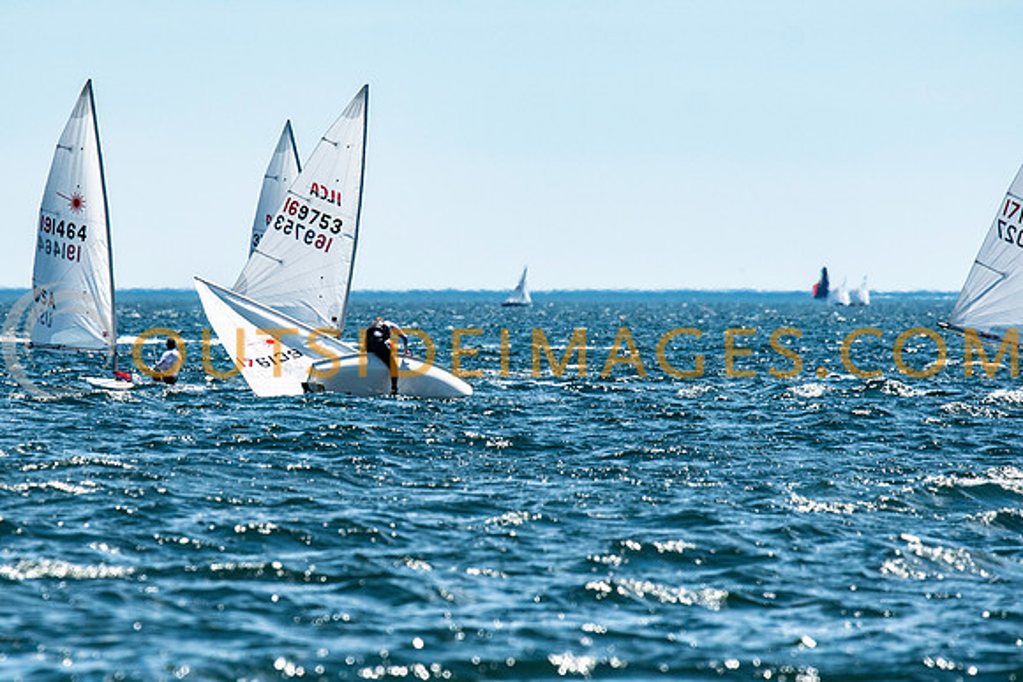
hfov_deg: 3.8
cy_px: 306
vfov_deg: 2.5
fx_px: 15450
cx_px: 415
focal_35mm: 544
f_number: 5.6
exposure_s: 1/4000
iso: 400
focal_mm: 300
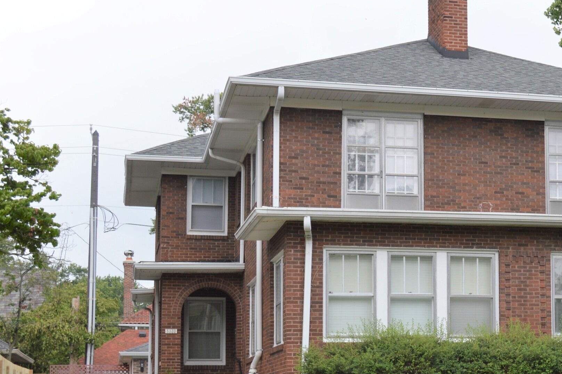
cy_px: 271
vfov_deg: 18.3
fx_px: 1154
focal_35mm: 74
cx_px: 495
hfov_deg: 26.5
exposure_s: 1/200
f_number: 5.6
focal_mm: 26
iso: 100
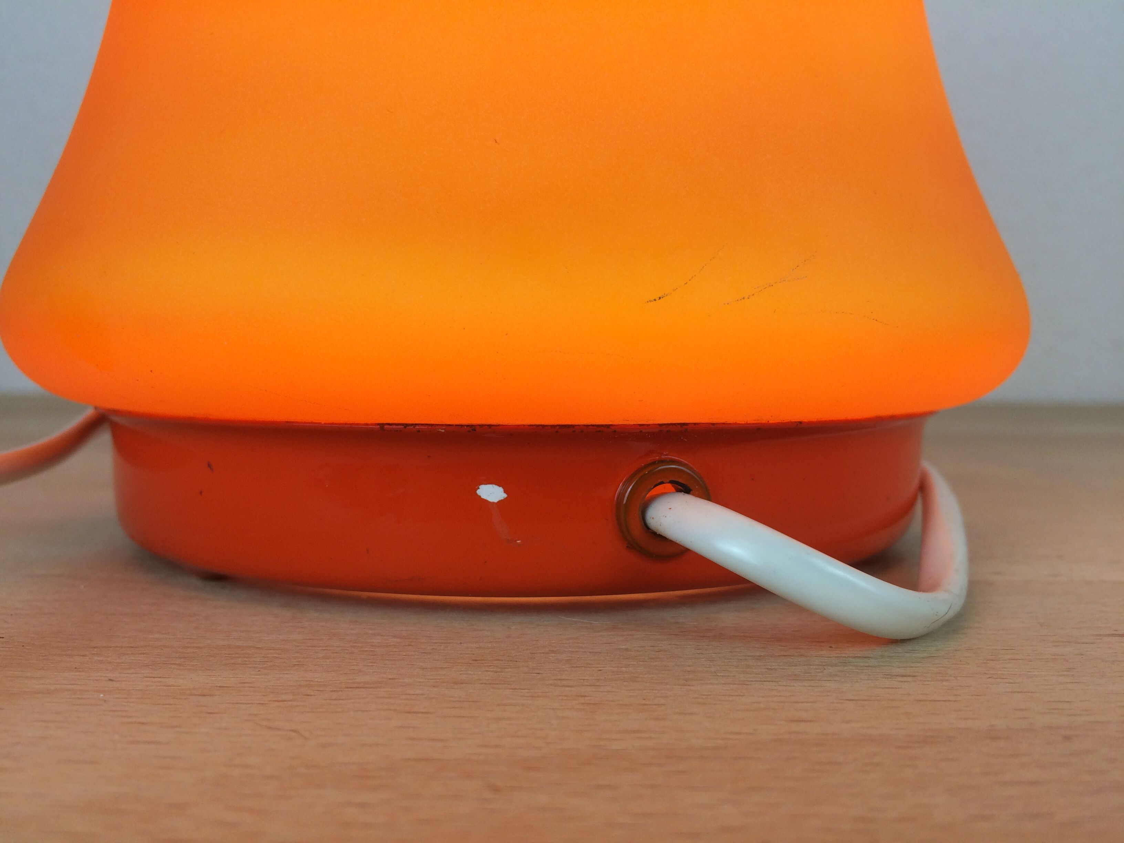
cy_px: 422
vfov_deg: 48.2
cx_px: 562
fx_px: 942
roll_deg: -0.3
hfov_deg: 61.7
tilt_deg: -2.6
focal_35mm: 29
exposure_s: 1/100
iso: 50
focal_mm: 4.15
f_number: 2.2
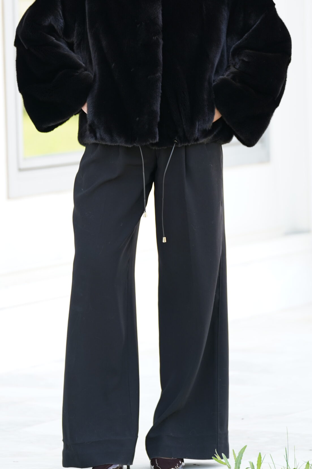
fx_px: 3198
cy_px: 121
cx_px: 128
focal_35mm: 246
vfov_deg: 8.4
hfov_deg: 5.6
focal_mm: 159
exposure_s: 1/250
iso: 250
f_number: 2.8
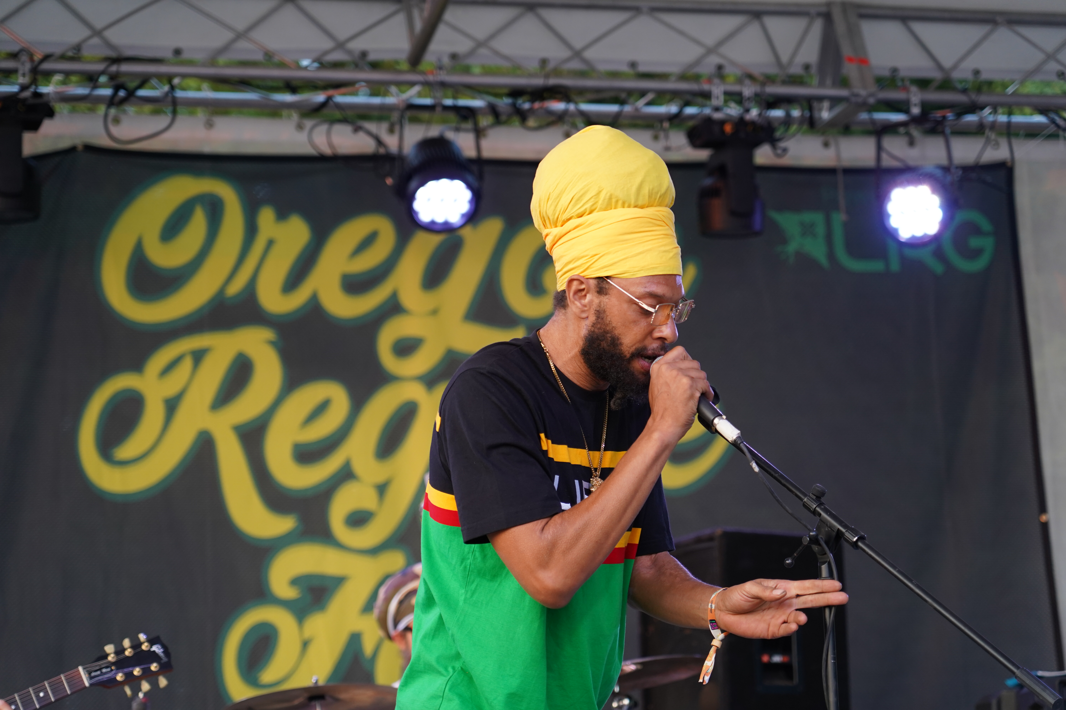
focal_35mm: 105
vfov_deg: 13.0
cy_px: 355
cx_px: 533
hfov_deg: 19.5
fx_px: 3109
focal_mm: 105
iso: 1000
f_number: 4
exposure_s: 1/160
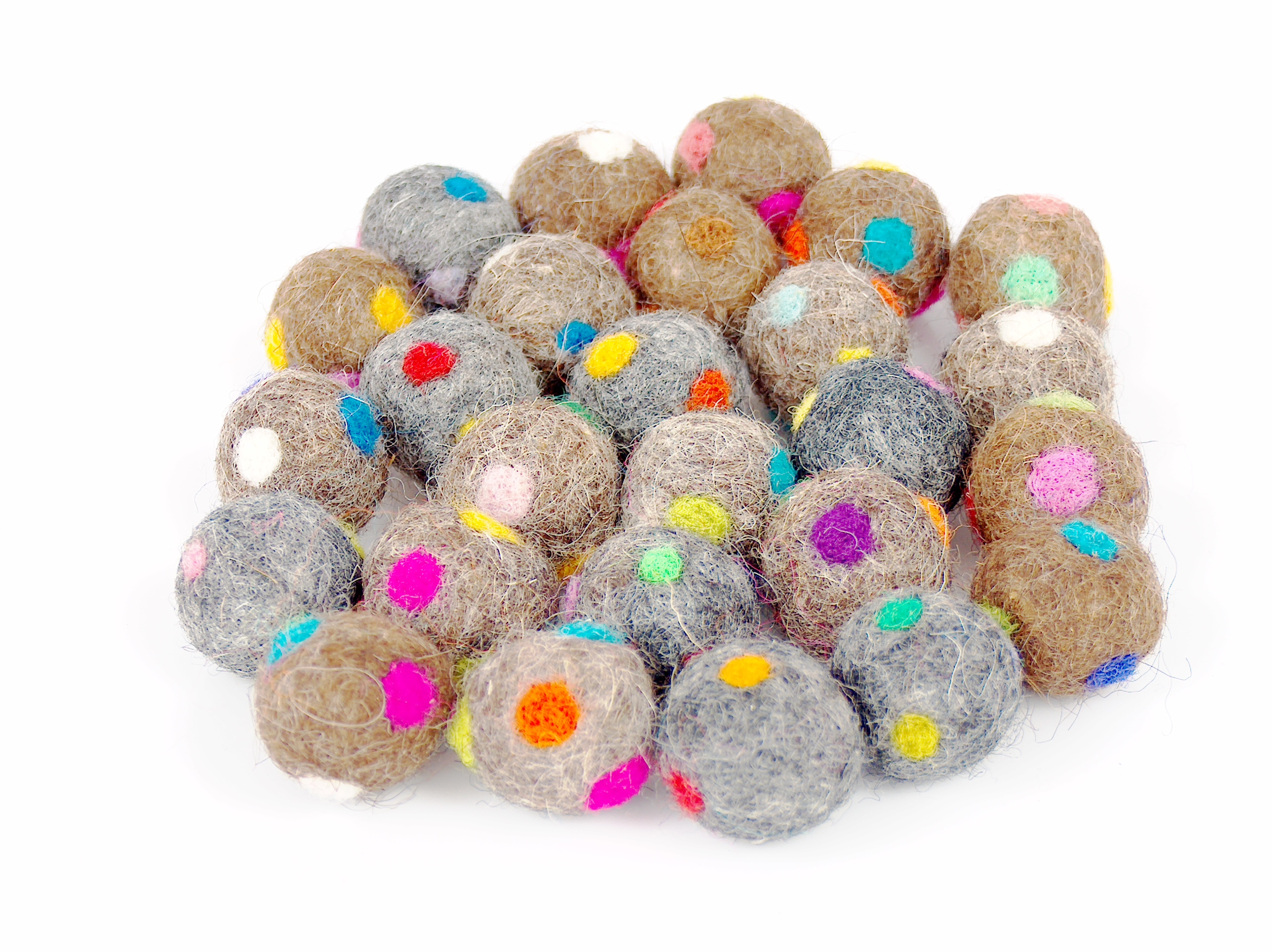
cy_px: 476
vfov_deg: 17.5
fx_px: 3084
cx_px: 636
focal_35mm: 84
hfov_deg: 23.3
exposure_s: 1/7.77
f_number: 2.9
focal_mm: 17.25
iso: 100
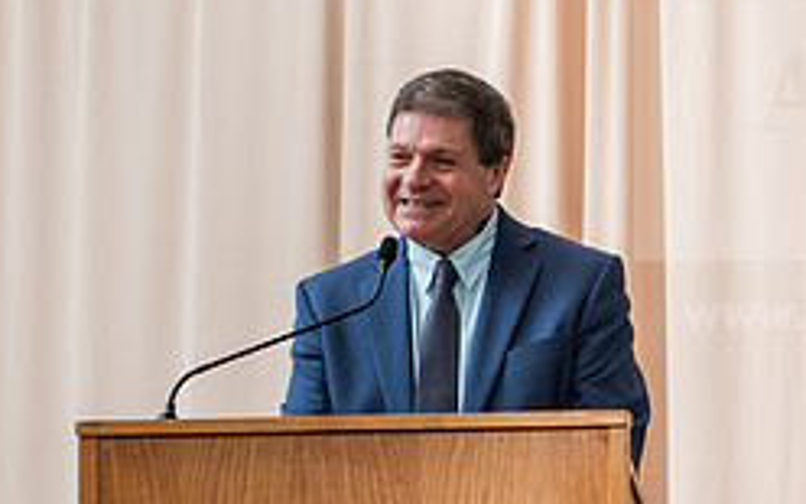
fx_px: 3668
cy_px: 382
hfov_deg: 12.5
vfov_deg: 7.8
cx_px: 536
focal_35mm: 167
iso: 640
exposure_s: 1/200
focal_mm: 70
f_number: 4
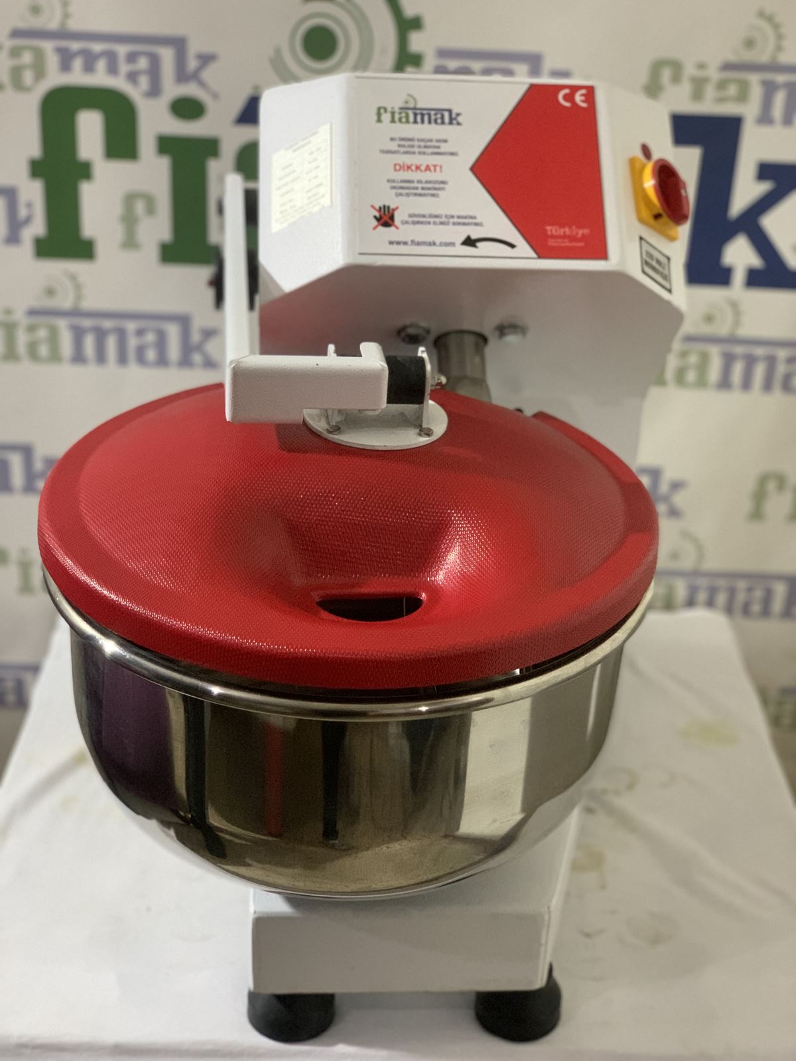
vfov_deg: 36.8
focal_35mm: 52
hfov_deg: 28.0
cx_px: 398
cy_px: 530
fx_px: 1594
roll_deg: -3.1
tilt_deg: -27.5
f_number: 2.4
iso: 320
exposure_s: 1/50
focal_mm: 6
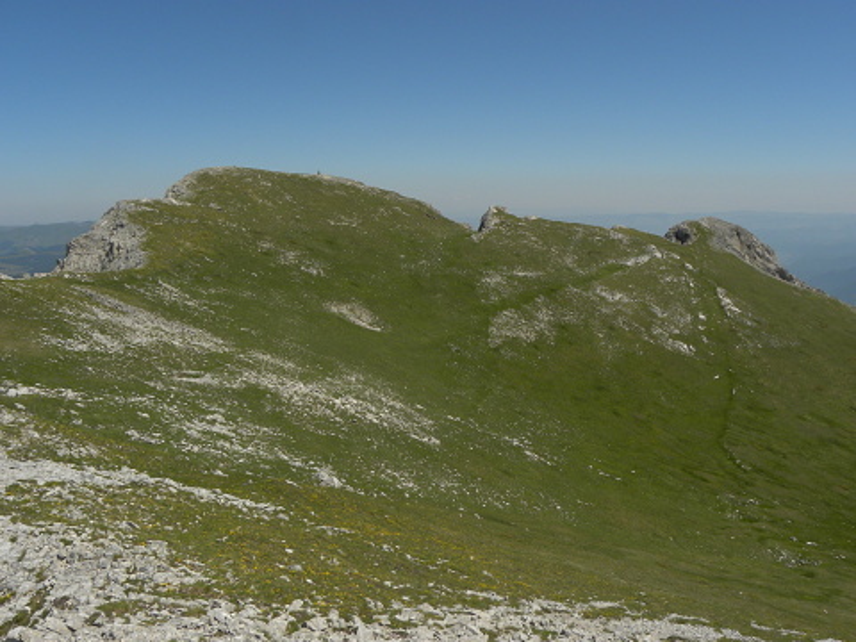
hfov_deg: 55.4
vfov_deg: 42.9
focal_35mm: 33
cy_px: 321
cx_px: 428
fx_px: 816
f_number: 5.6
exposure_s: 1/640
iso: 100
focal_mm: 5.9
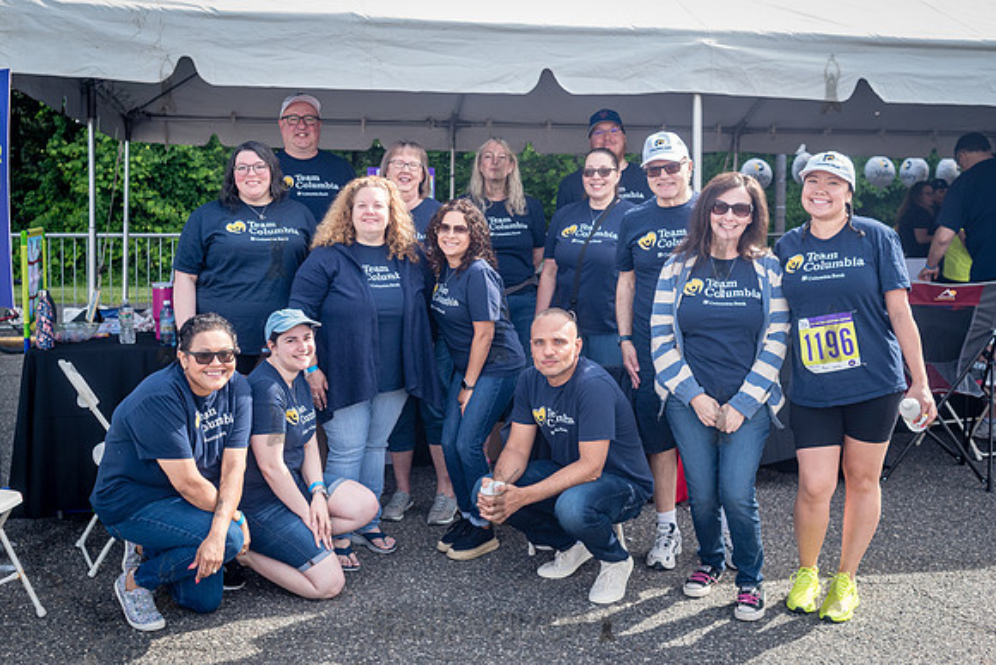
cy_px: 295
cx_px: 487
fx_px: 1093
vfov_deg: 33.8
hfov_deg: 49.0
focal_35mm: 40
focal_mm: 35
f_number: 4
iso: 400
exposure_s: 1/800
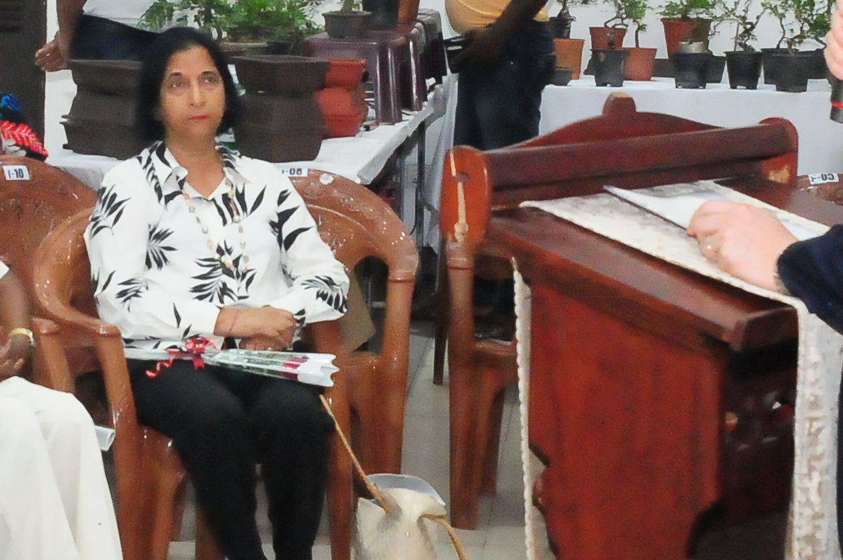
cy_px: 60
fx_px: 2853
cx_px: 118
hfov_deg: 16.6
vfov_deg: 11.1
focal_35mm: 122
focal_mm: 24
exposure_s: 1/160
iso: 3200
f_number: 10
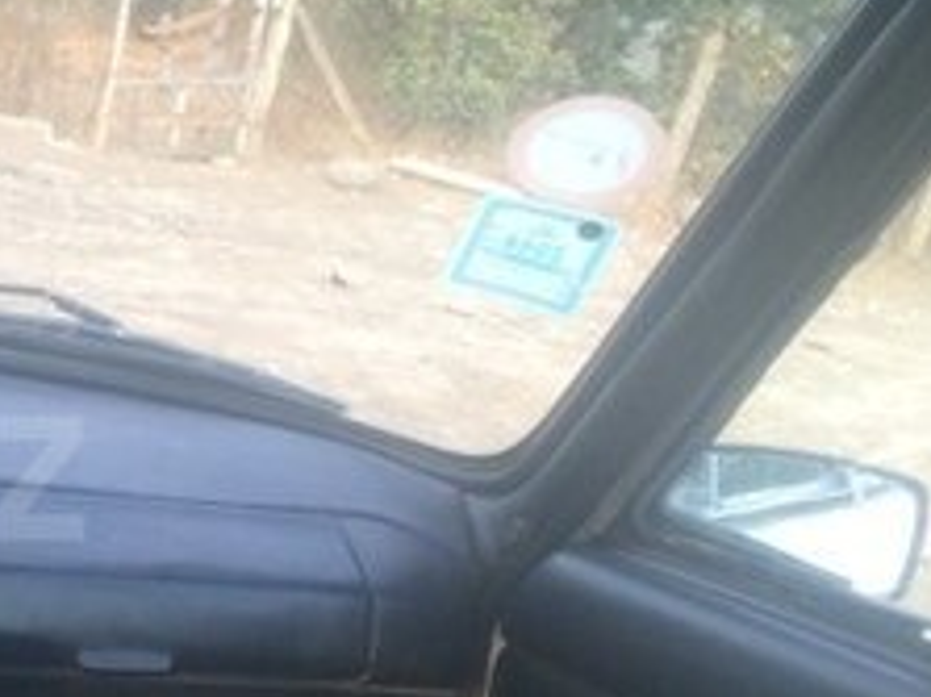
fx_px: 2312
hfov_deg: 20.4
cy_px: 478
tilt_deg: -16.0
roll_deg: -19.6
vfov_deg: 17.1
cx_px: -342
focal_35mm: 86
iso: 50
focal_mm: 4.15
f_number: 2.2
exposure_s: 1/100
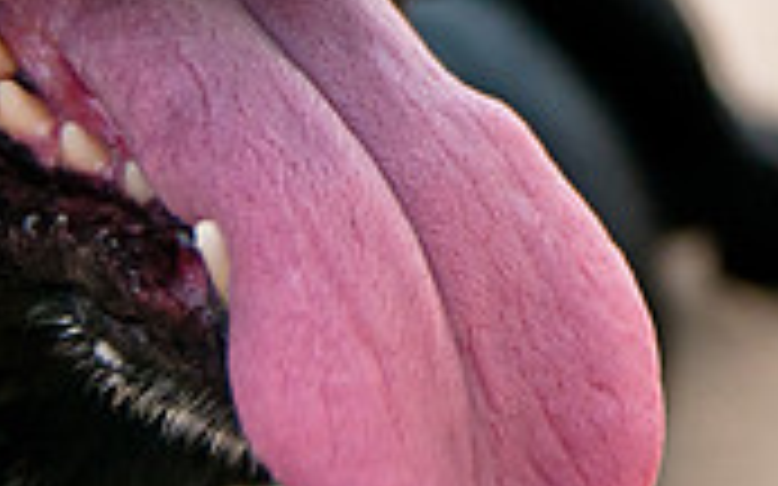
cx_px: 751
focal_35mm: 133
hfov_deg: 15.5
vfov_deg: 9.6
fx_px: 2819
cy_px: -223
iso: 400
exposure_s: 1/4000
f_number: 2.8
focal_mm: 26
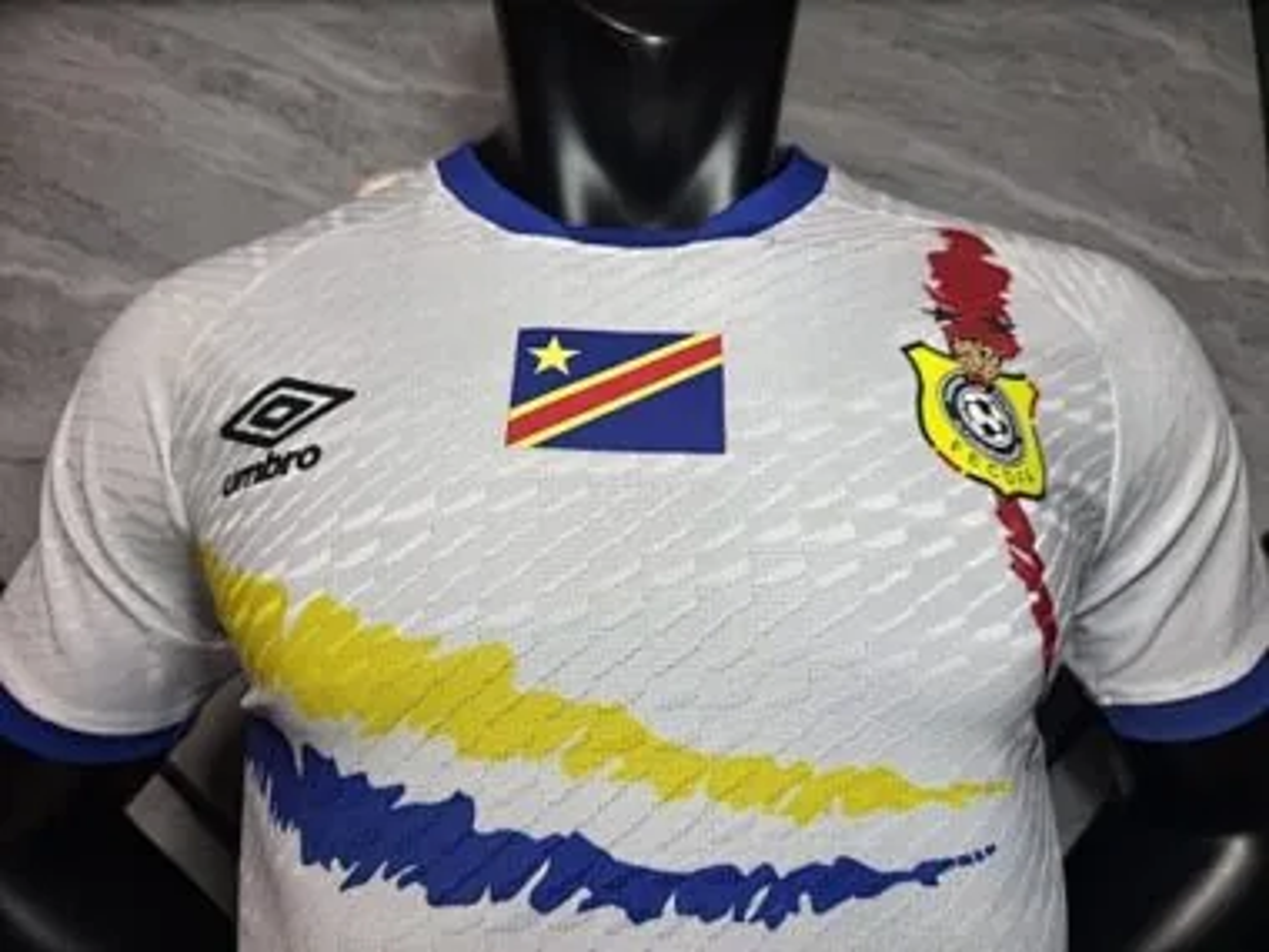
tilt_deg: +8.9
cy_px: 476
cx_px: 634
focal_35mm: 24
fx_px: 880
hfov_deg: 71.6
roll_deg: +0.0
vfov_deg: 56.8
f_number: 1.78
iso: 50
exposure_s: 1/121
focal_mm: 6.76
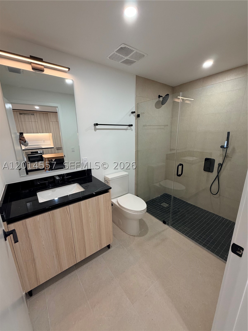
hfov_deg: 85.7
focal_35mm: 14
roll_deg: +1.5
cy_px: 166
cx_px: 124
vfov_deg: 102.1
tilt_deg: -13.9
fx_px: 134
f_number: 2.2
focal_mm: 2.22
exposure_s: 1/60
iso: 160
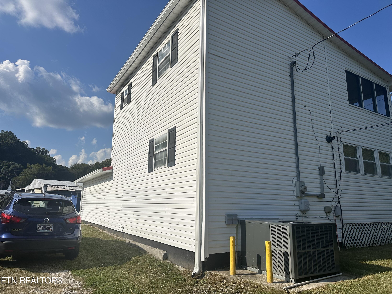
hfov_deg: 71.6
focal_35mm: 24
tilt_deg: +11.6
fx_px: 272
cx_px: 196
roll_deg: +0.2
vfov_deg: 56.8
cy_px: 147
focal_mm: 6.86
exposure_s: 1/10753
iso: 80
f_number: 1.78
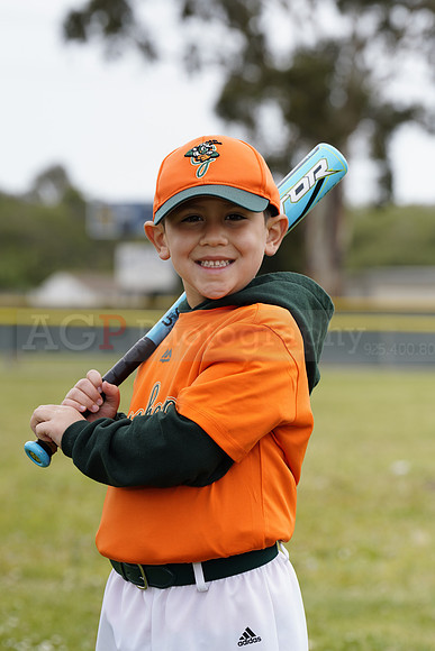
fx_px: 3134
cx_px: 218
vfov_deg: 11.9
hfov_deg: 7.9
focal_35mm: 173
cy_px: 326
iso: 100
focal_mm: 173
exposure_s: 1/250
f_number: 7.1
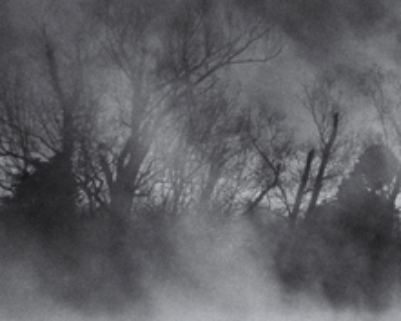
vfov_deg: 8.3
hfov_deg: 9.0
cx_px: 1076
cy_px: 12
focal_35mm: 185
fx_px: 2197
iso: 250
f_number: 13
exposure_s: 1/200
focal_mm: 32
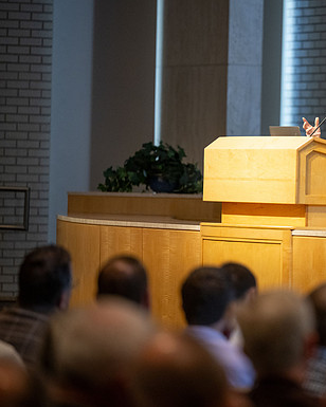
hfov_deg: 5.5
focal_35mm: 283
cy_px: 204
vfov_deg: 6.8
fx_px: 3413
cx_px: 298
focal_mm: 200
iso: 2500
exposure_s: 1/500
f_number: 2.8
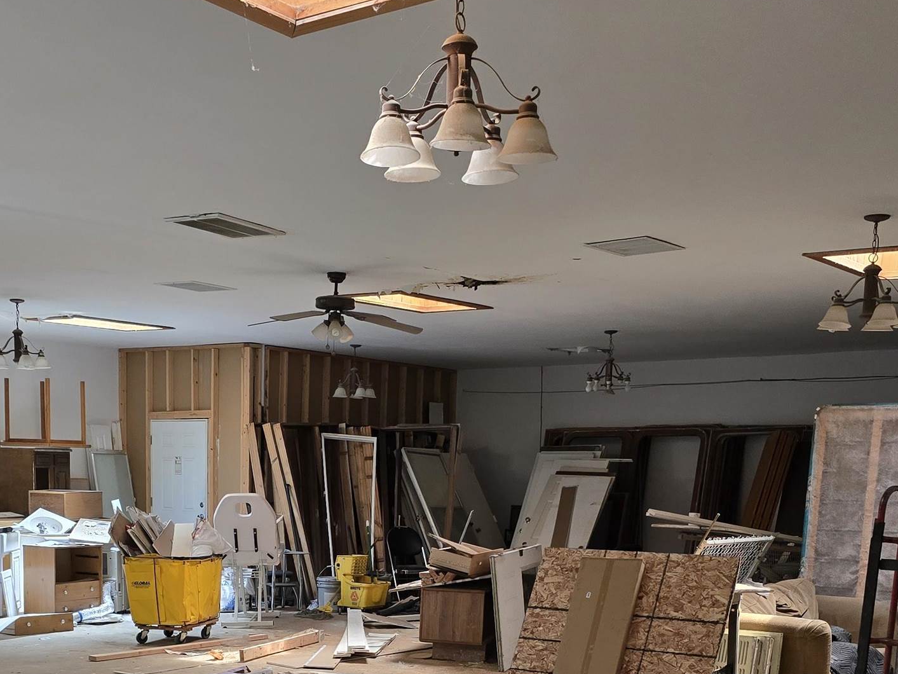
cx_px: 284
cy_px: 663
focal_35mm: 50
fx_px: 1297
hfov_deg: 37.7
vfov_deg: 27.5
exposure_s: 1/120
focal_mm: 6.3
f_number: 1.7
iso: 400
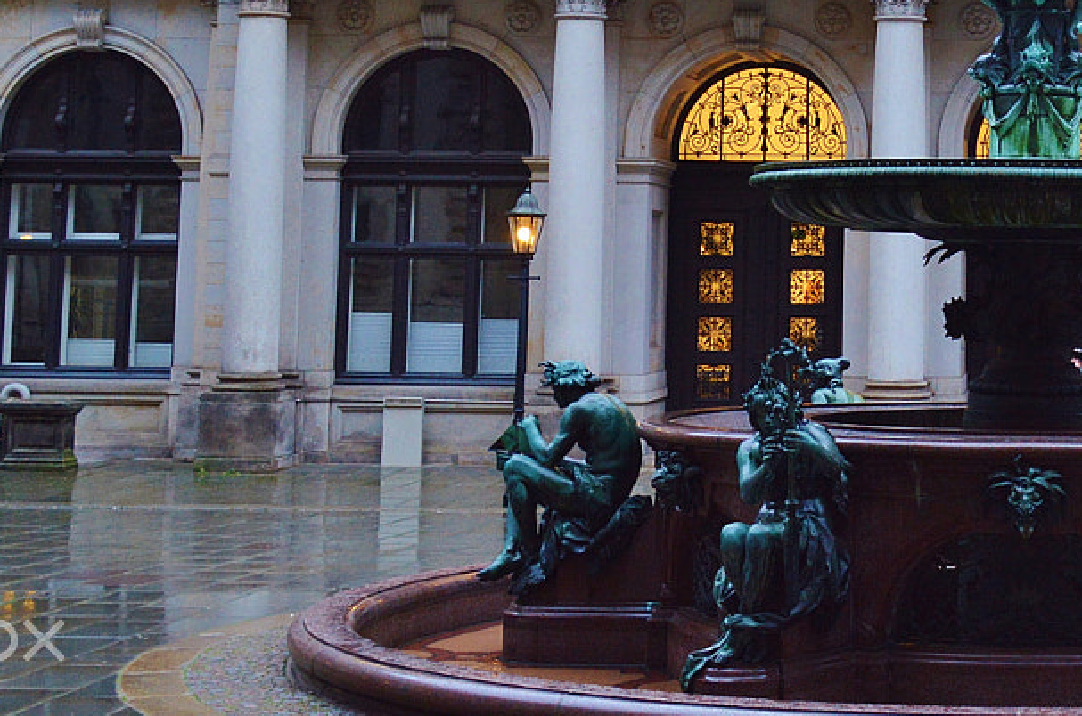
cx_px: 1048
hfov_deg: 22.6
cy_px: -50
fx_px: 2609
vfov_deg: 15.3
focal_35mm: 87
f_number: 5.6
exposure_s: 1/20
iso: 400
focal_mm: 22
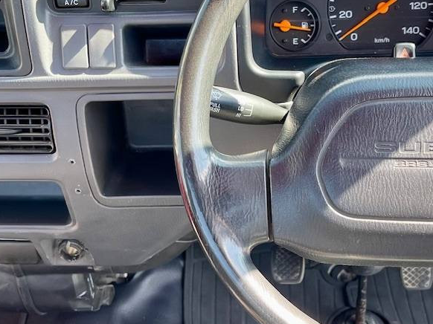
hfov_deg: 34.9
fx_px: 688
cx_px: 254
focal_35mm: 55
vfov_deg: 26.5
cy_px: 199
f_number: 1.6
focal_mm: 5.1
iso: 50
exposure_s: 1/121
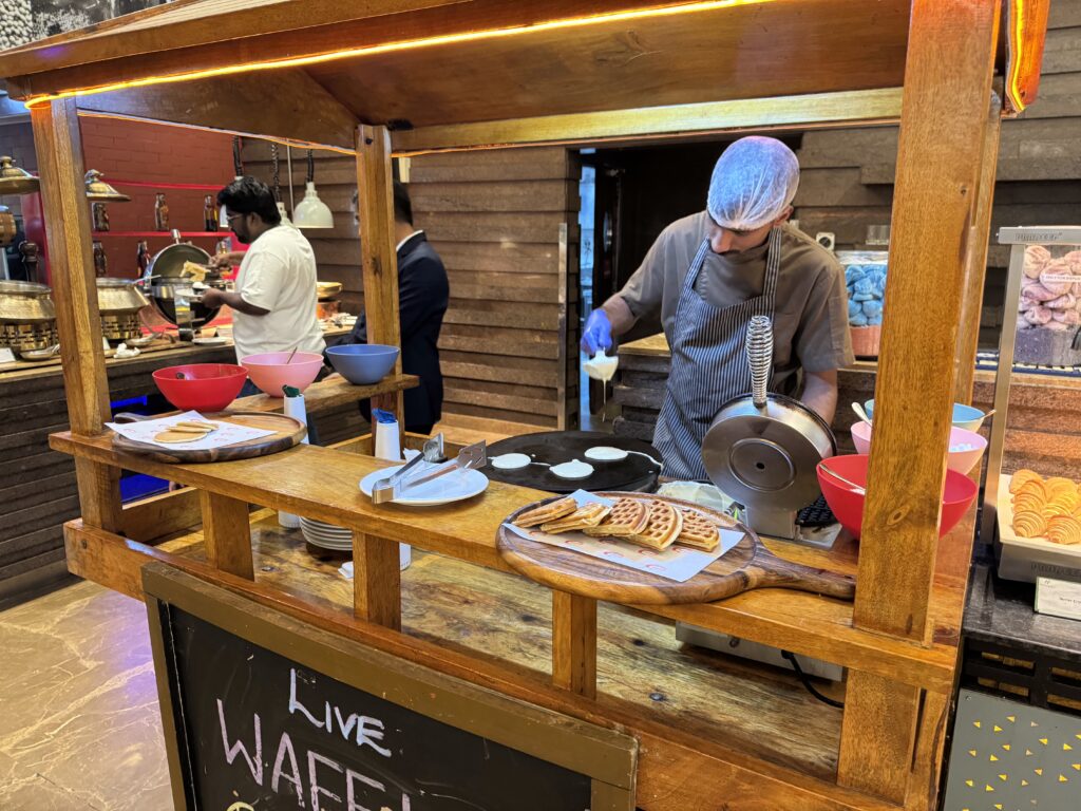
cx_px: 540
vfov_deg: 56.8
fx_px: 749
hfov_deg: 71.6
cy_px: 406
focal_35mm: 24
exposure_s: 1/50
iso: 400
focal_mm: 6.76
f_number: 1.78
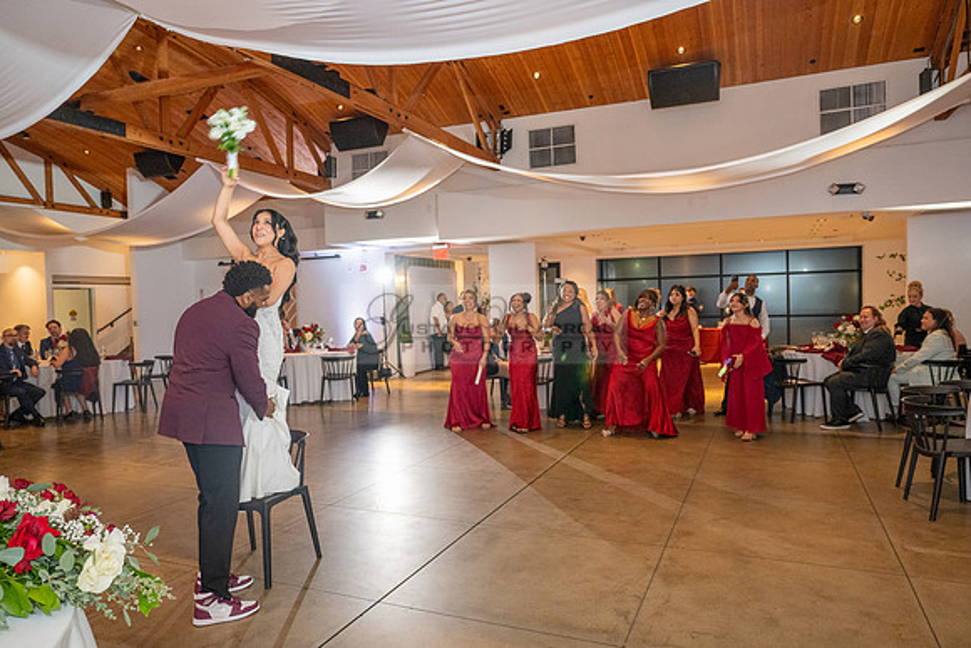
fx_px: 647
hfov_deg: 73.7
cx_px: 486
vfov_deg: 53.2
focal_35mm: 24
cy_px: 324
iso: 2000
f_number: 3.5
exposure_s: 1/200
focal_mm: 24
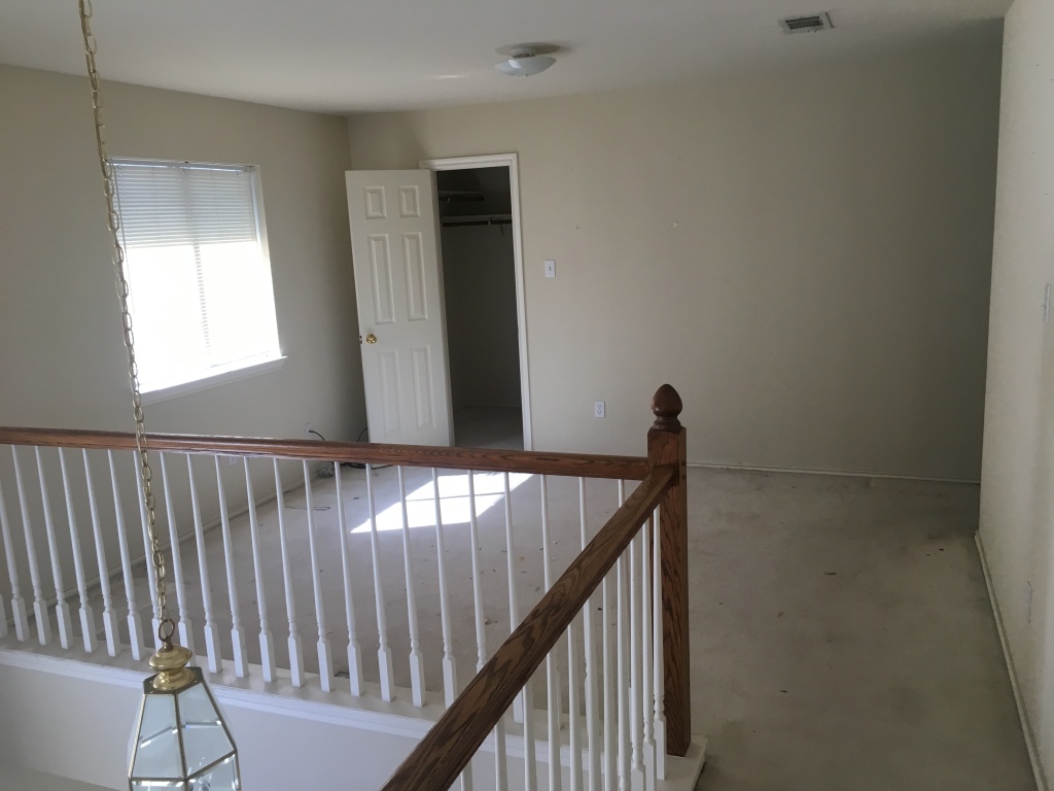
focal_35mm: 29
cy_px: 396
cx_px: 527
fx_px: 883
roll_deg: +4.2
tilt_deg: -10.7
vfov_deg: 48.2
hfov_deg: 61.7
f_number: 2.2
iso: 25
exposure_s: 1/30
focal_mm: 4.15
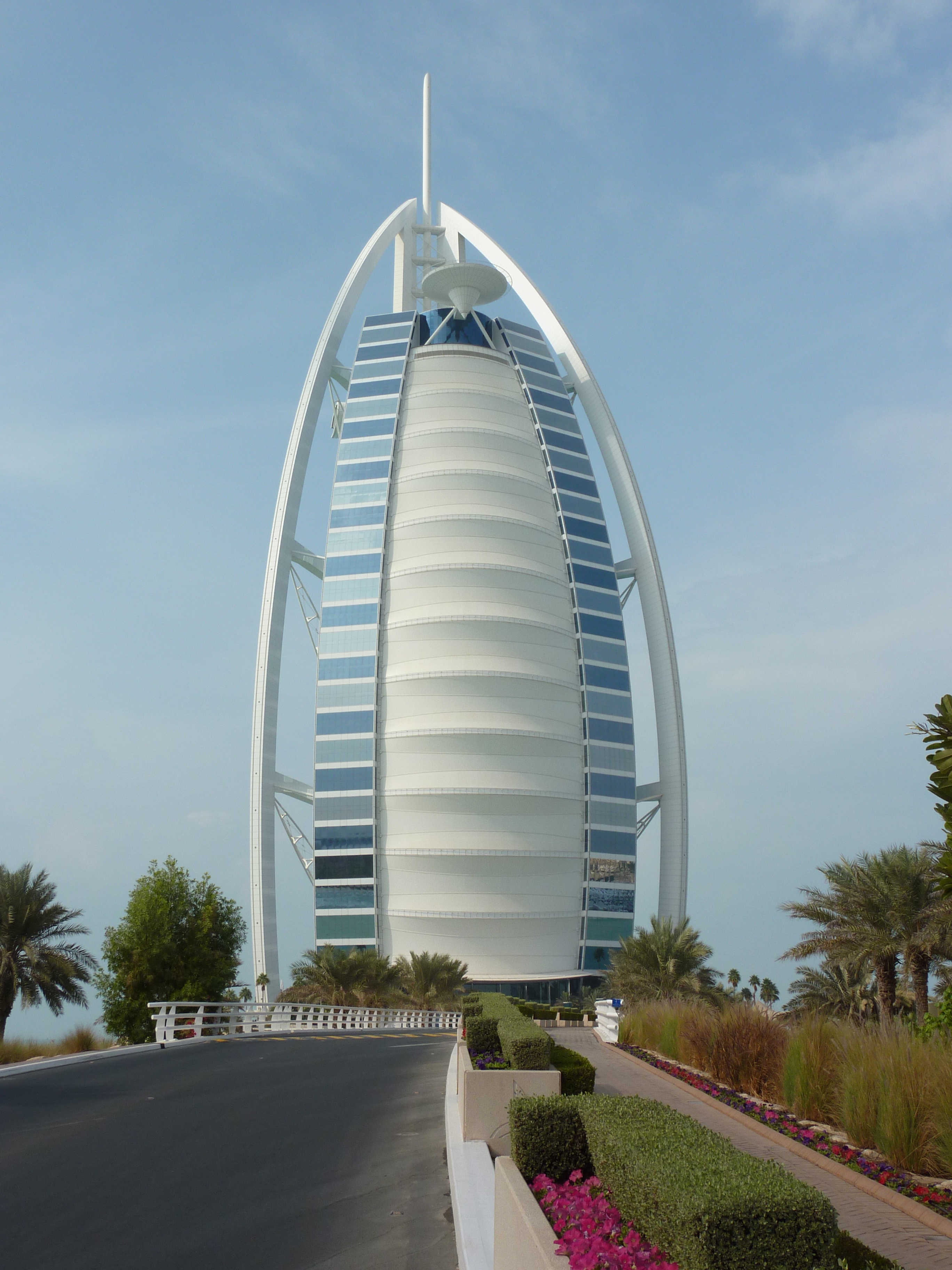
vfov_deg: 46.8
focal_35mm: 40
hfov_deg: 36.0
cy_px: 635
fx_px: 1467
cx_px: 476
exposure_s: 1/500
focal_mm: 6.5
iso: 80
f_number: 5.6
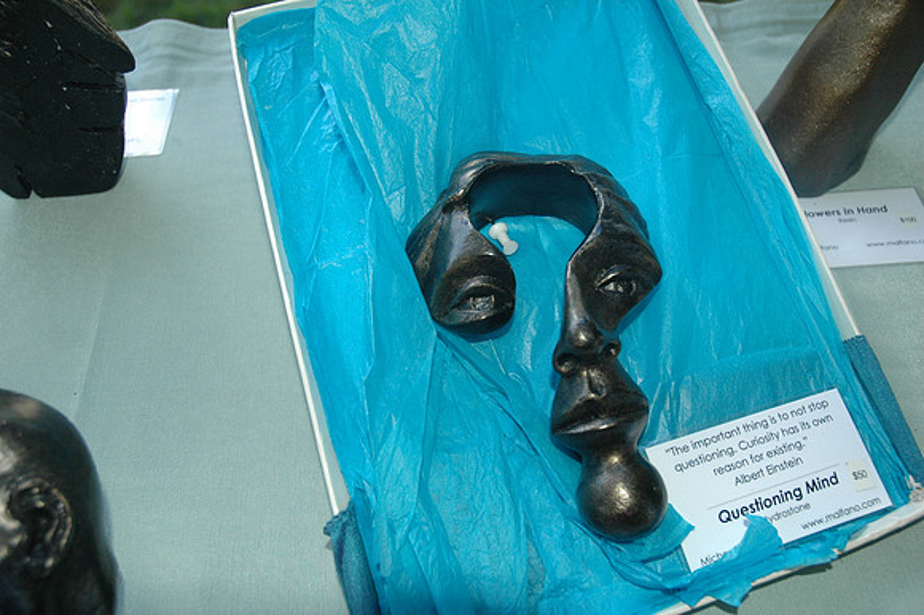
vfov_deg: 36.8
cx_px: 462
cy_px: 308
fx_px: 923
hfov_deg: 53.2
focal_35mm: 36
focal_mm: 24
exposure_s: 1/320
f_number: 3.8
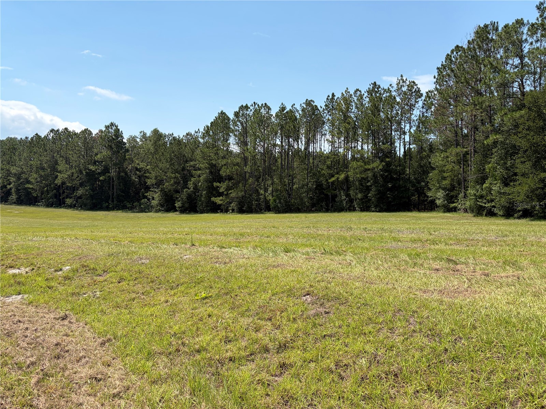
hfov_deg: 67.3
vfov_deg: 53.1
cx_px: 273
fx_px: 410
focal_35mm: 26
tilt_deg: -1.2
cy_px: 204
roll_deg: +0.5
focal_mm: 5.96
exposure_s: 1/3125
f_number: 1.6
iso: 50
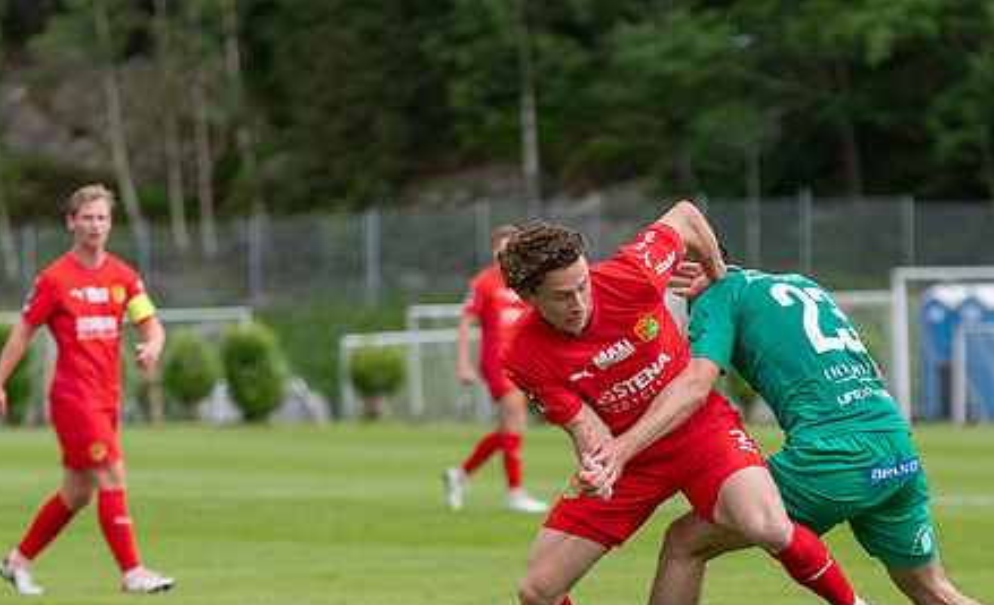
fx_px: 8631
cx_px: 635
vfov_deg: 4.0
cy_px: 529
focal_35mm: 321
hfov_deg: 6.6
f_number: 3.2
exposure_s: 1/1250
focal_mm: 130
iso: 500
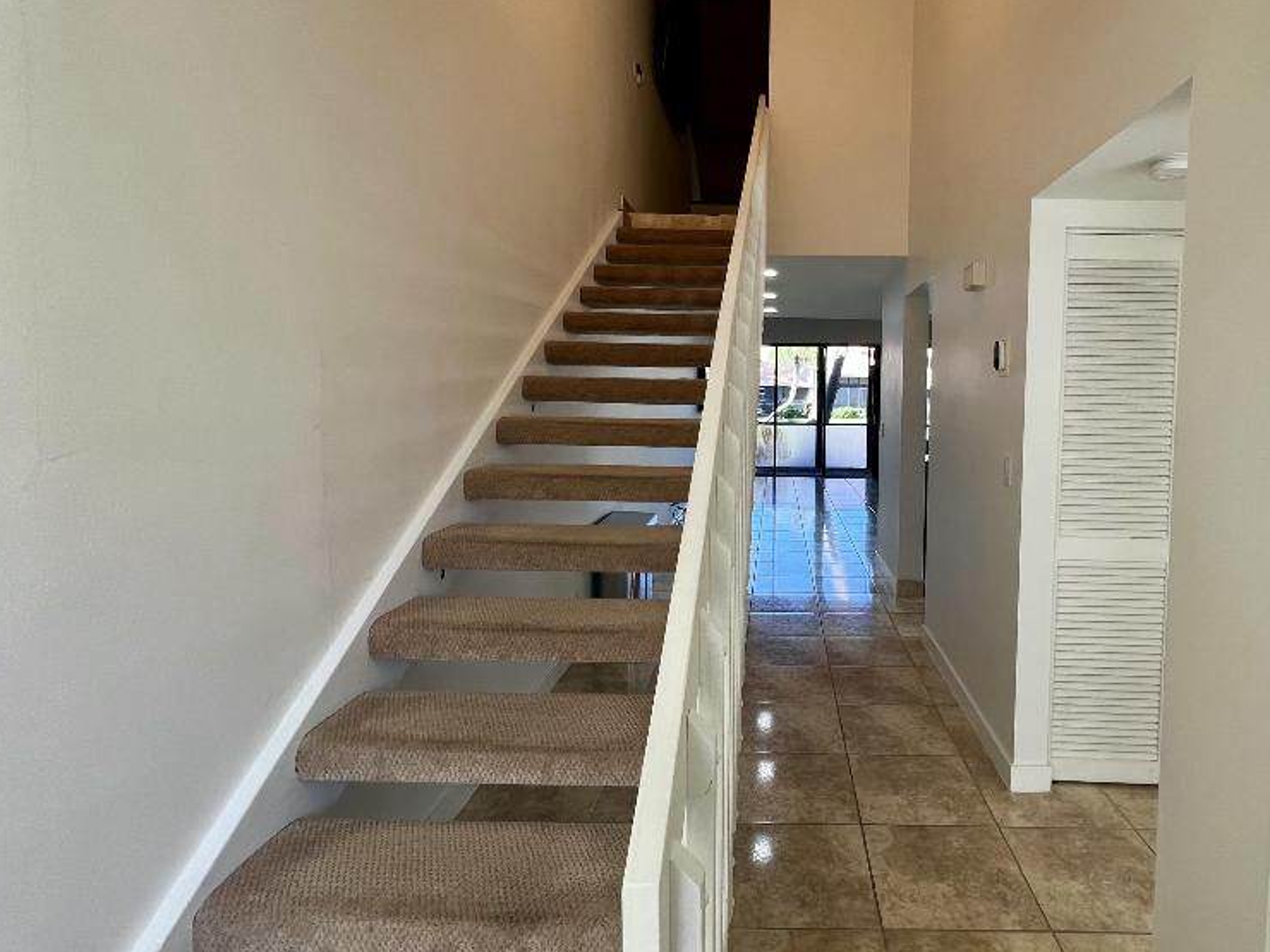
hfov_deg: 86.4
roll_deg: -2.1
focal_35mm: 18
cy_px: 432
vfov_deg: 71.4
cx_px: 776
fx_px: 660
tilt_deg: -3.4
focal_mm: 1.57
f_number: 1.8
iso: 64
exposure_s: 1/120
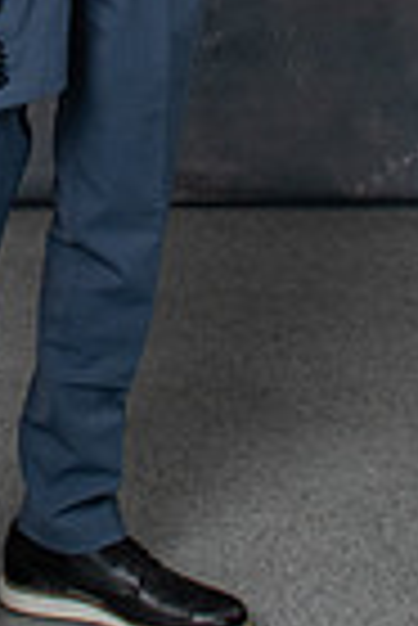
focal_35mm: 144
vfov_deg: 13.1
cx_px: 96
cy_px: -423
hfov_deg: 9.5
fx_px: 2502
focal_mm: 24
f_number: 5.6
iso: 200
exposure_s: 1/160
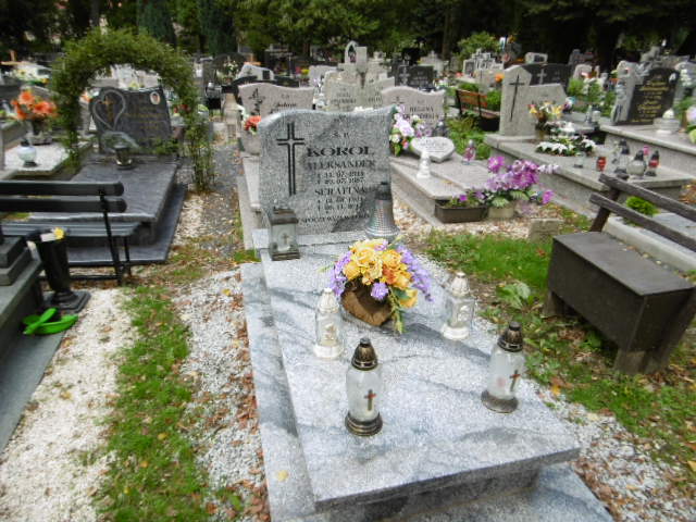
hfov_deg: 71.6
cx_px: 348
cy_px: 261
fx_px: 483
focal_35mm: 24
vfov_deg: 56.8
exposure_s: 1/250
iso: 100
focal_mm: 4.3
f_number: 3.1
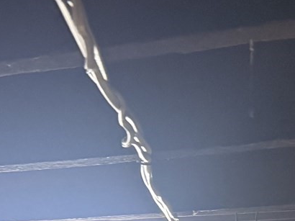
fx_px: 1022
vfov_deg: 10.8
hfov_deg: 16.4
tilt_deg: -5.4
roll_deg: -2.3
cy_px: 493
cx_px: 134
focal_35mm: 120
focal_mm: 6.76
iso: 800
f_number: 1.78
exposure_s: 1/60
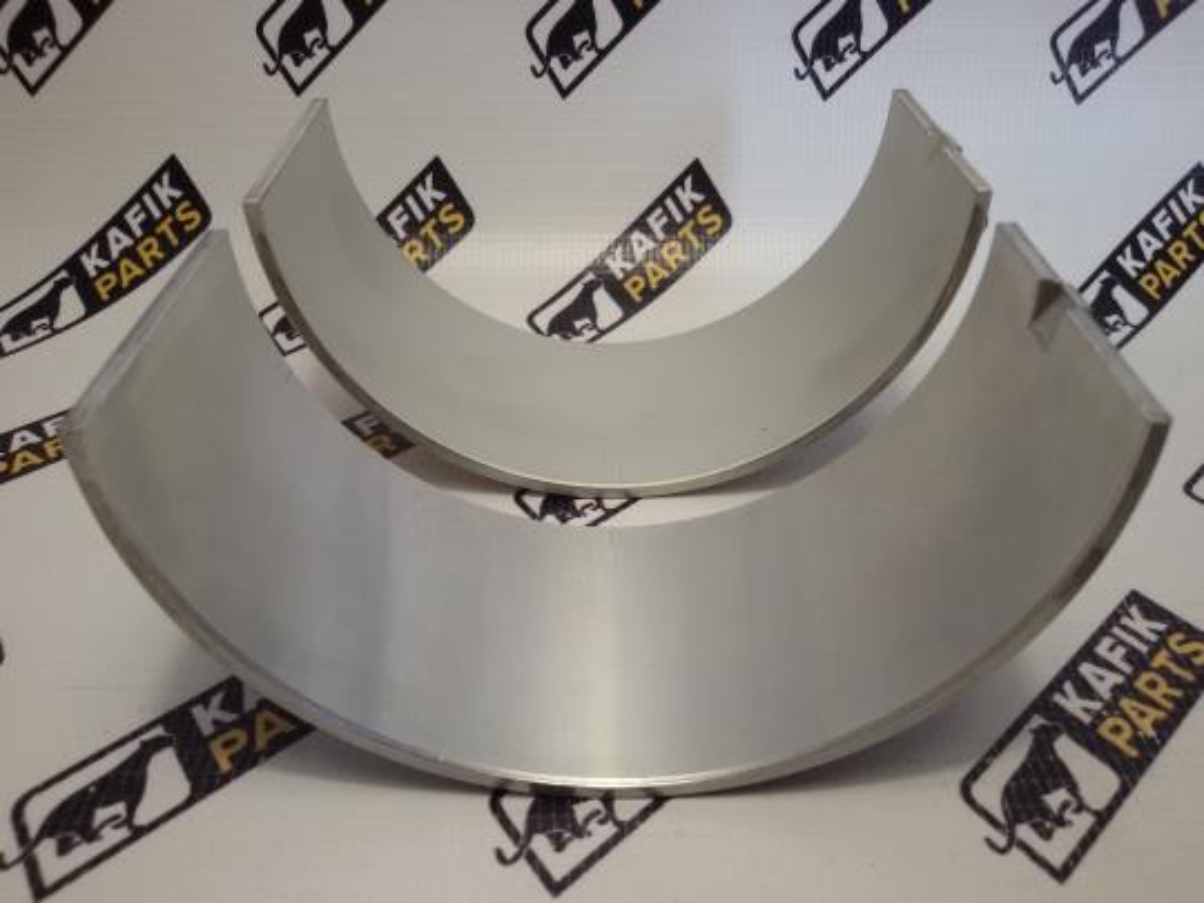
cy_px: 452
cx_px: 602
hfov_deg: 58.4
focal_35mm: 31
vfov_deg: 45.4
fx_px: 1078
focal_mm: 2.93
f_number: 2.4
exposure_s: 1/50
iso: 40
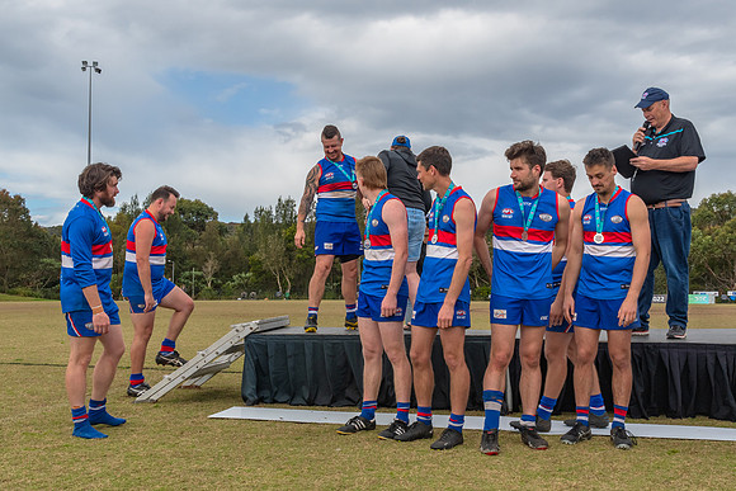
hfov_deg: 45.5
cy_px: 216
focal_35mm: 43
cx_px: 365
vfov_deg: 31.2
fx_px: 878
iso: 400
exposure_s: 1/1250
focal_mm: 25
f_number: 8
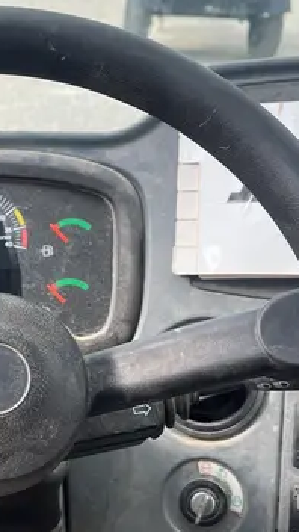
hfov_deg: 19.9
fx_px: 832
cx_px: 18
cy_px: 318
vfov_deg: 35.3
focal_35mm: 59
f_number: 1.6
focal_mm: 5.1
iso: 50
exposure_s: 1/657
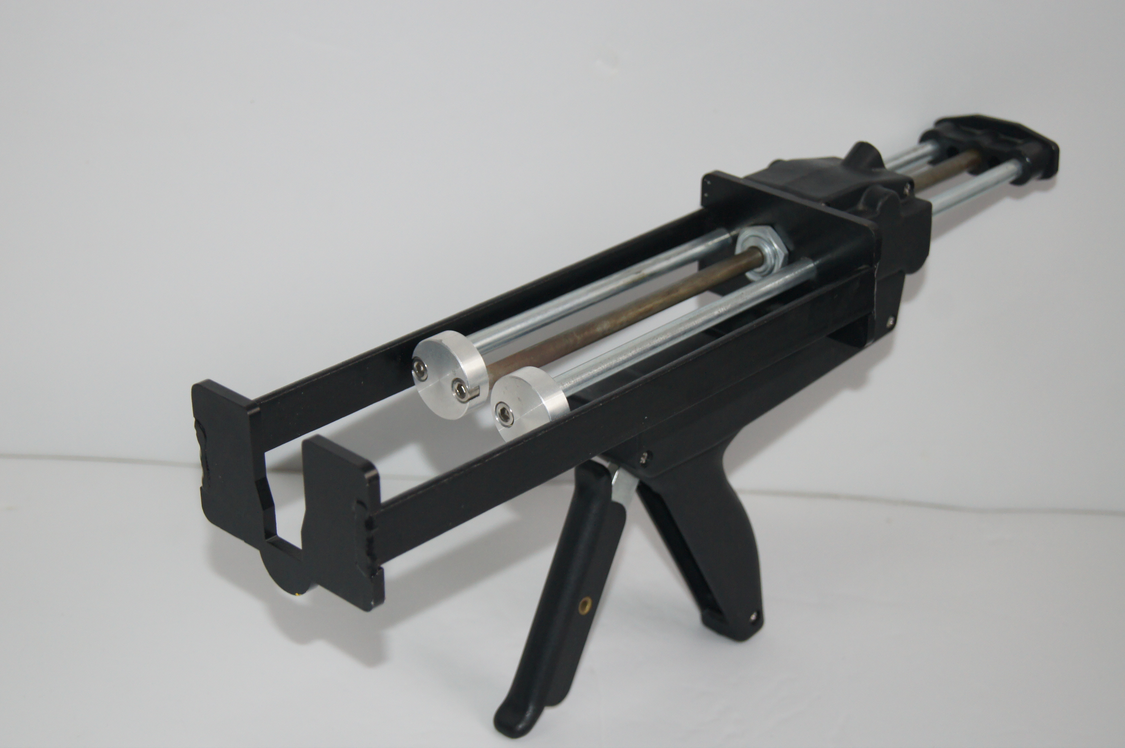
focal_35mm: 68
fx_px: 2108
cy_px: 374
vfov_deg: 20.1
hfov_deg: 29.9
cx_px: 562
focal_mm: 45
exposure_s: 1/80
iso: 640
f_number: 5.6
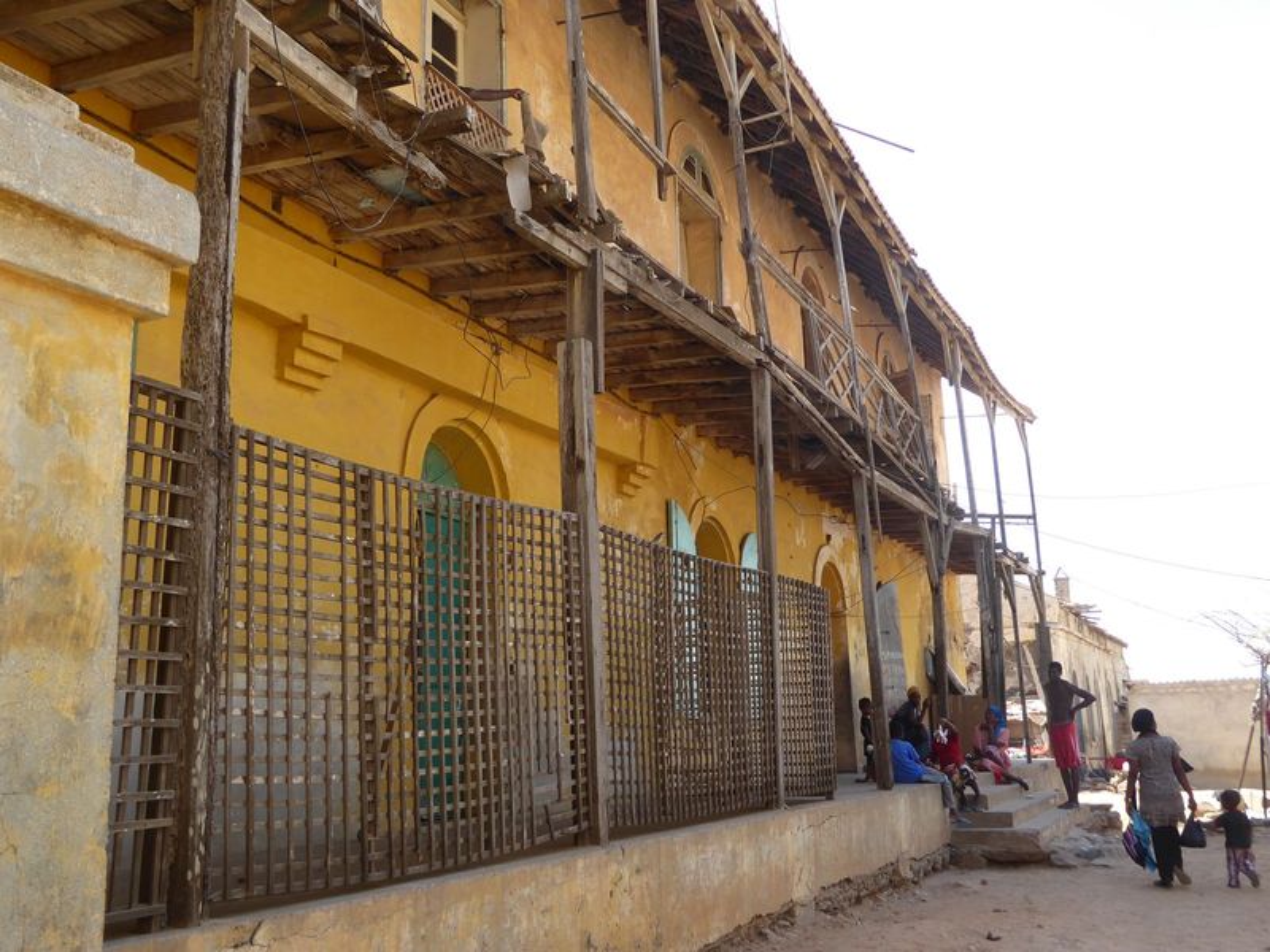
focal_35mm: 36
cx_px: 635
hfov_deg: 51.4
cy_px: 476
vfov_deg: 39.7
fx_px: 1321
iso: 80
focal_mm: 6.3
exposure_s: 1/200
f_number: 3.7
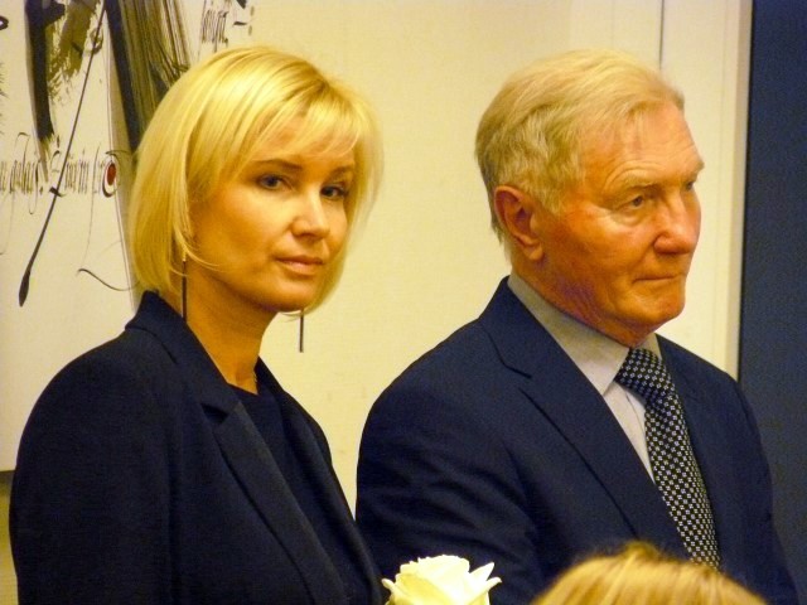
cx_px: 404
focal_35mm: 432
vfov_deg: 3.4
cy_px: 302
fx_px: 10071
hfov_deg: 4.6
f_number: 3.3
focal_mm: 72
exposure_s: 1/30
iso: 800
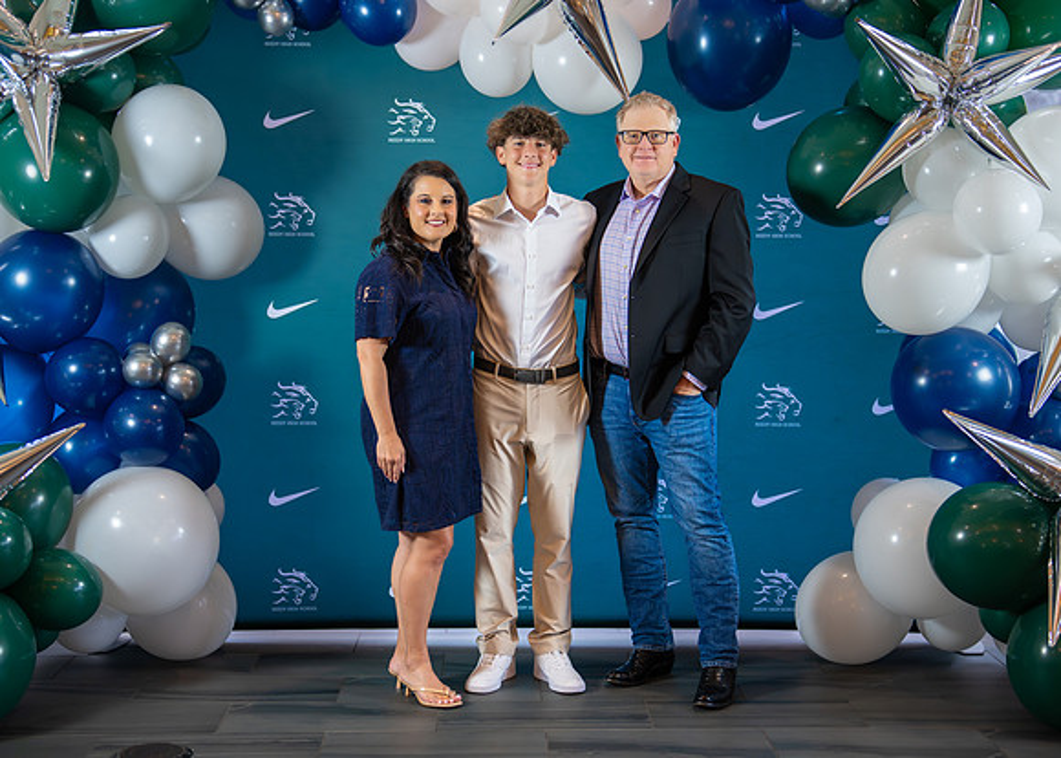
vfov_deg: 25.2
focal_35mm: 56
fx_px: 1693
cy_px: 393
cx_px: 554
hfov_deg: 34.8
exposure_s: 1/500
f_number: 1.2
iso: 1600
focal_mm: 50
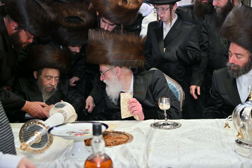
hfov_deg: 42.7
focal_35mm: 46
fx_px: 322
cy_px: 84
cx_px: 126
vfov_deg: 29.3
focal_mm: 46
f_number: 4
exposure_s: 1/200
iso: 800
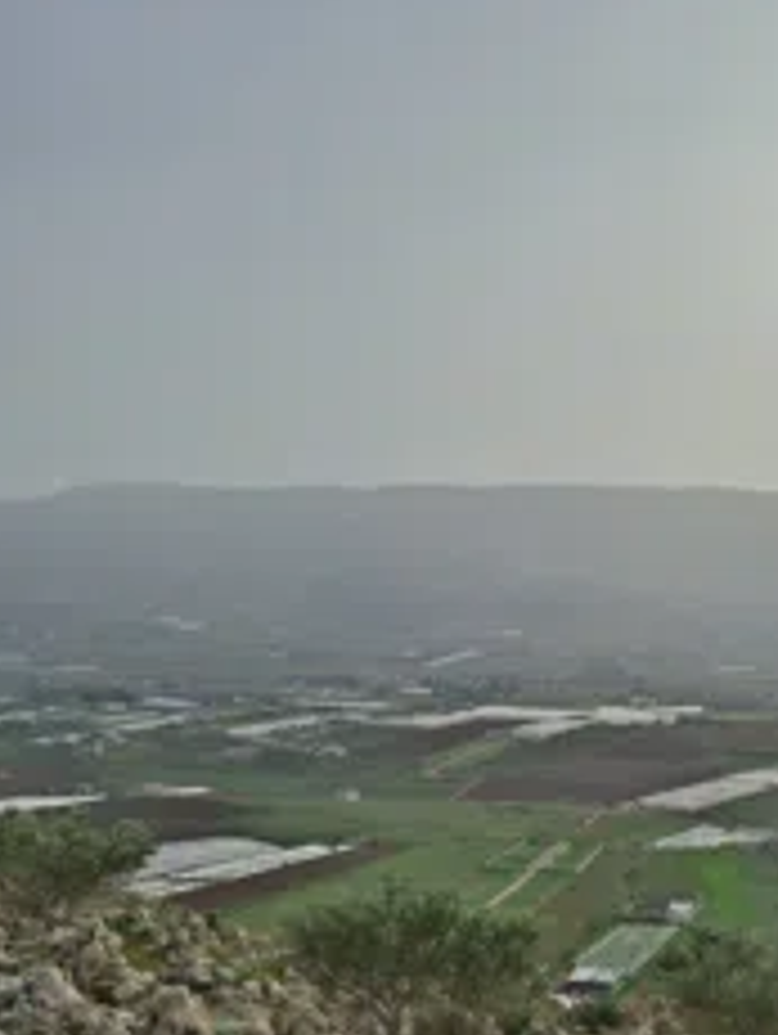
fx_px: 1196
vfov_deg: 46.0
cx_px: 639
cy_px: 693
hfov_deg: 34.7
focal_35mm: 40
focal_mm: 5.54
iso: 50
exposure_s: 1/7813
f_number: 1.8
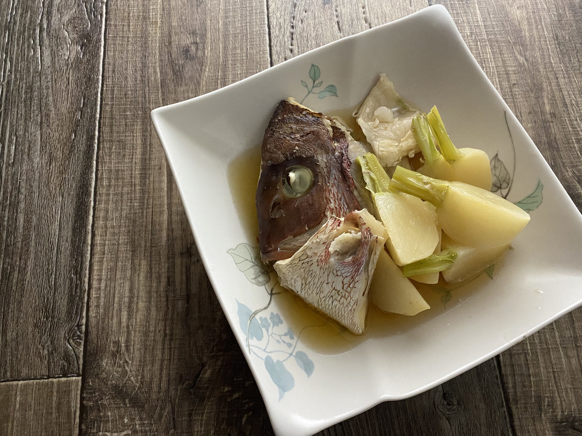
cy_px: 218
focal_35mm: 26
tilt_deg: -74.0
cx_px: 291
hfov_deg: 67.3
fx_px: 437
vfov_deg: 53.1
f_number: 1.8
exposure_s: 1/40
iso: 640
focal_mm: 4.25
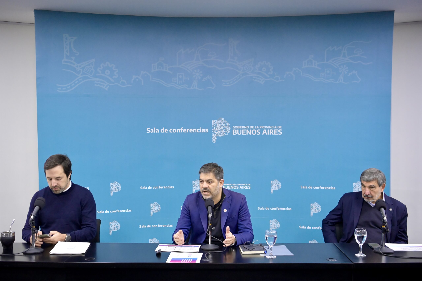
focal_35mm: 46
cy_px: 140
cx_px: 211
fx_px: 539
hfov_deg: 42.7
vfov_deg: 29.2
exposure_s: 1/320
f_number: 3.5
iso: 5000
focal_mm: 46
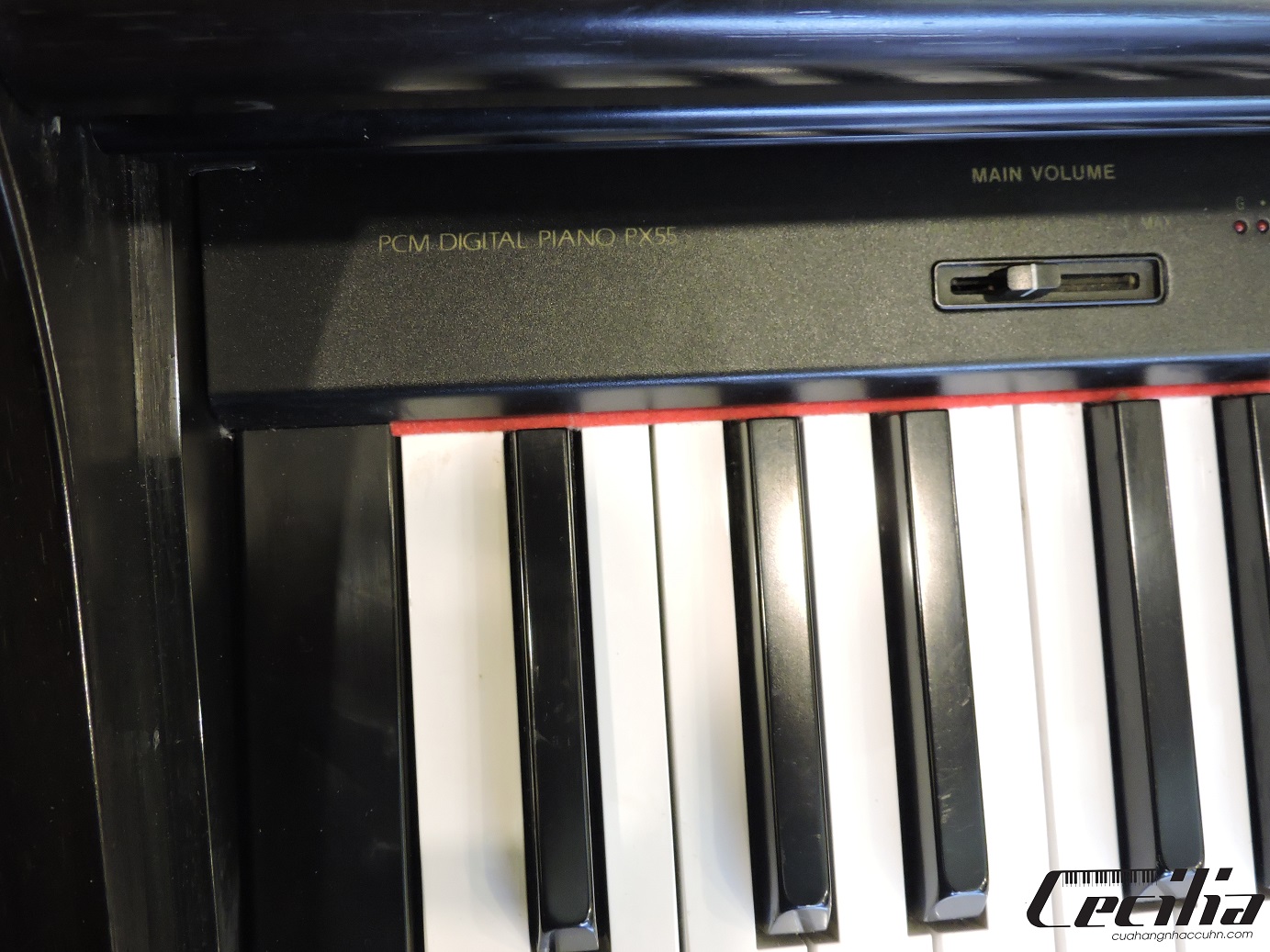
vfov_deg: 40.7
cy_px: 476
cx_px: 635
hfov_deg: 52.6
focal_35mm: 35
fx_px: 1284
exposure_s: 1/13
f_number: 3.3
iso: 500
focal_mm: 6.2
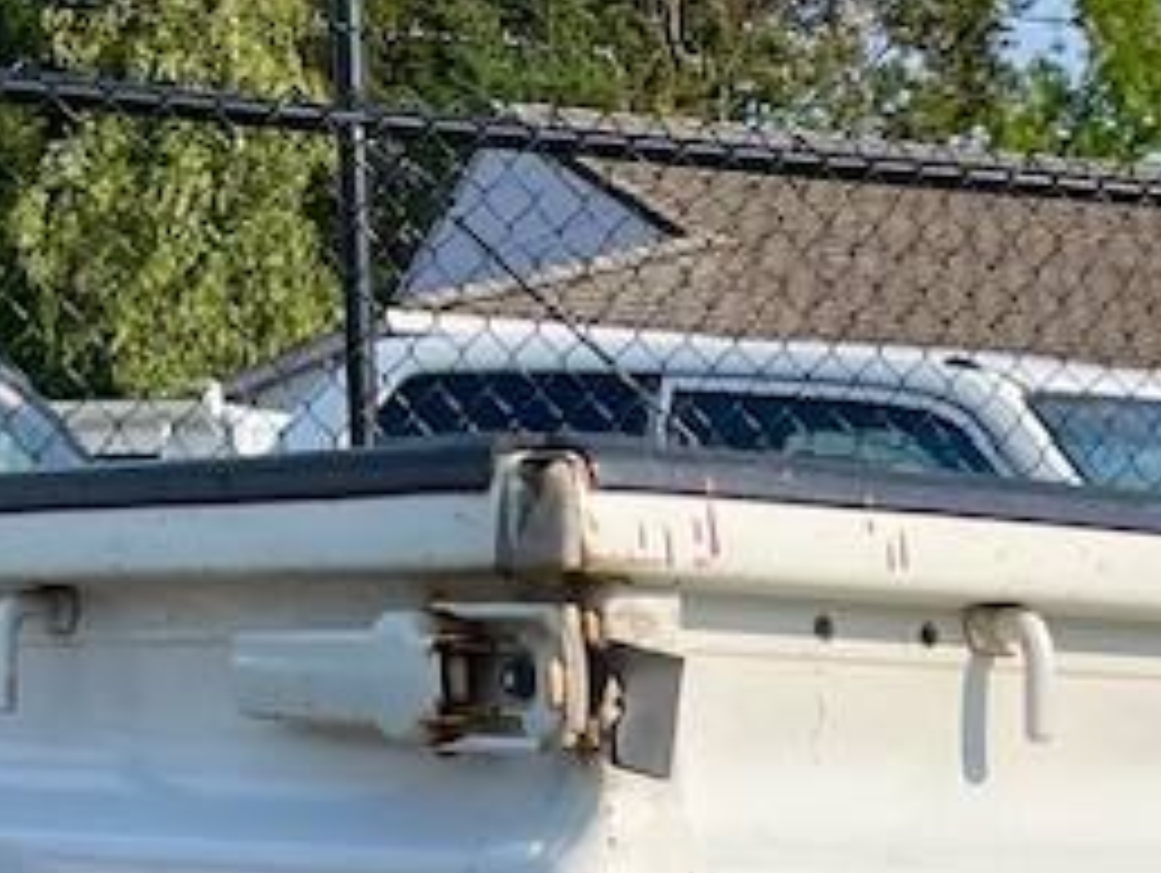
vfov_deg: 11.4
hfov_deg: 15.3
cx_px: 1390
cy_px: 1341
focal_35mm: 124
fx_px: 4163
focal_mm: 5.1
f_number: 1.6
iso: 32
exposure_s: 1/4717
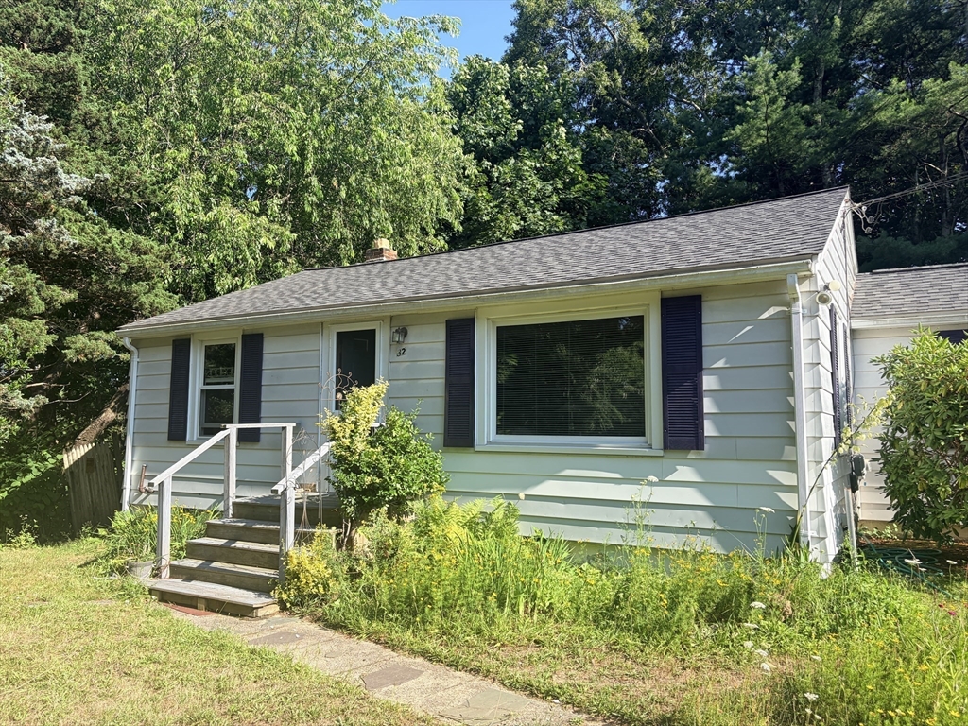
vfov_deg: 53.1
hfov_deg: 67.3
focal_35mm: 26
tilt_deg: +5.3
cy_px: 363
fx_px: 727
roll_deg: -0.3
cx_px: 484
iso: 50
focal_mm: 5.96
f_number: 1.6
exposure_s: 1/1337
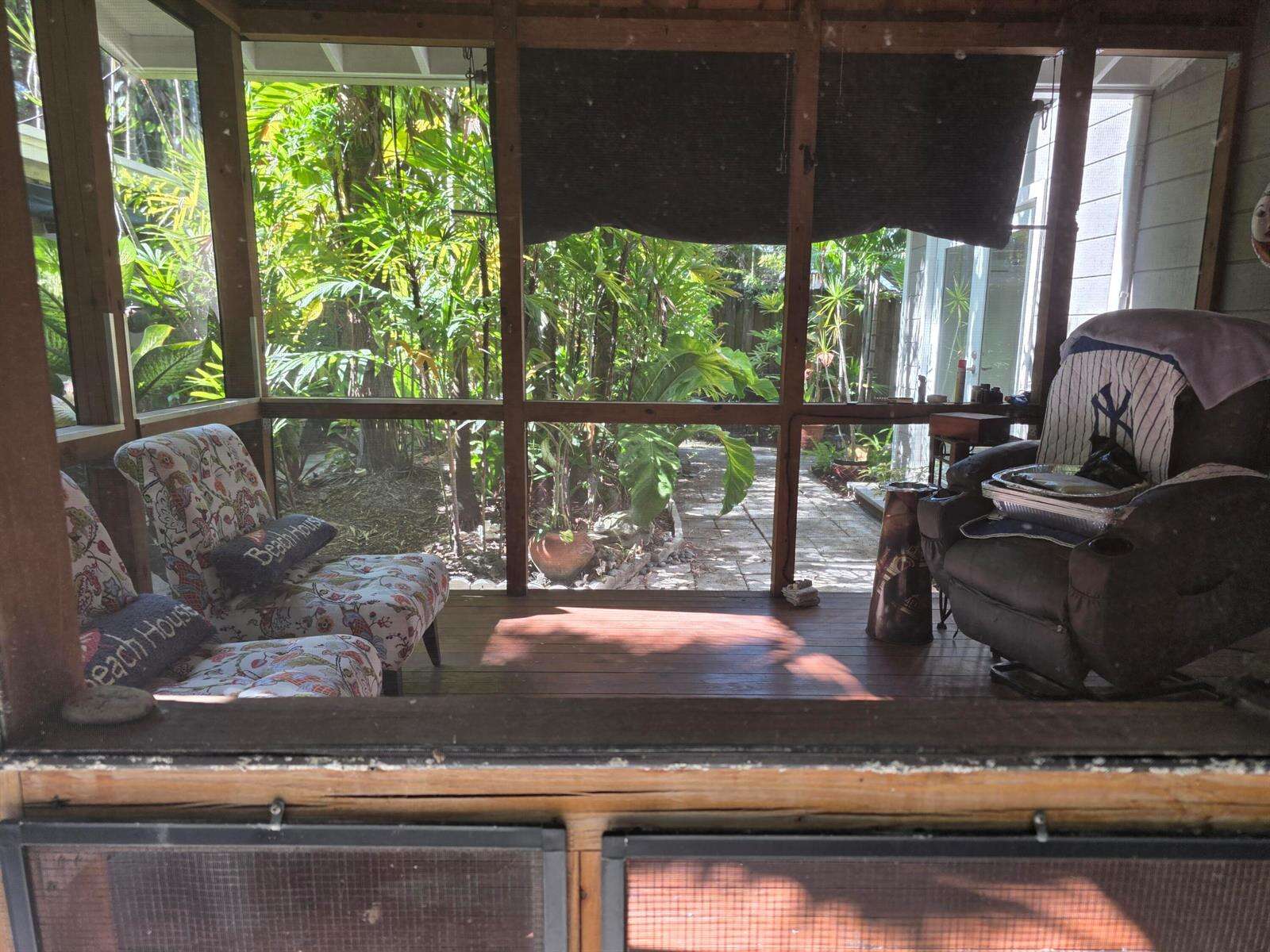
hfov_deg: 73.9
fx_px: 844
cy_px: 476
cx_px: 635
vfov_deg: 58.9
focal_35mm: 23
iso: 50
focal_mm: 6.3
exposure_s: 1/120
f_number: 1.7
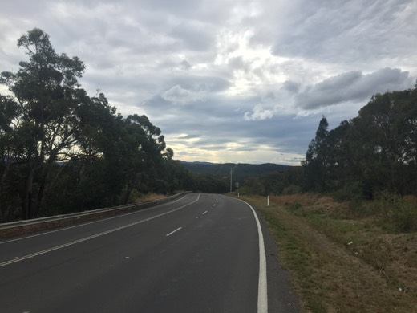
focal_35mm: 29
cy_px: 156
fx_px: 349
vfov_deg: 48.2
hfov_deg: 61.7
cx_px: 208
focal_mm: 4.15
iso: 32
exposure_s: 1/1647
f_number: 2.2
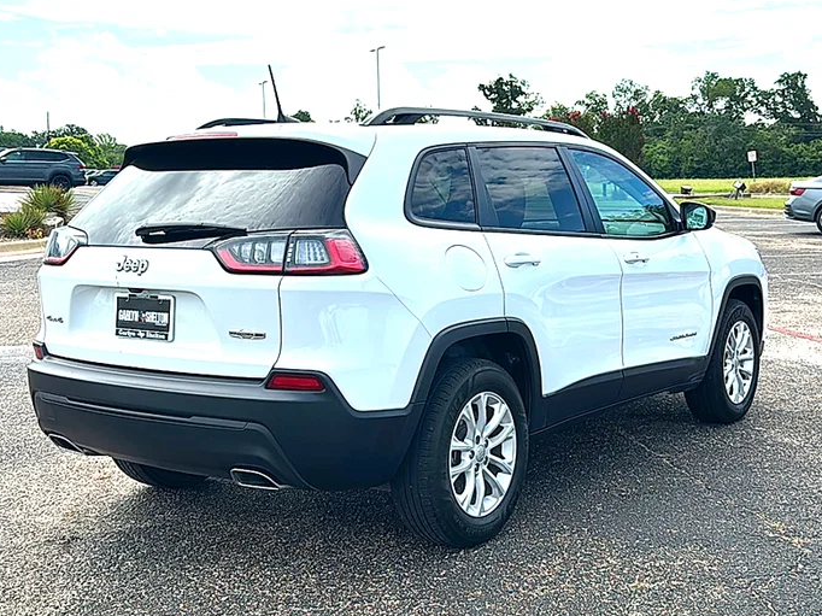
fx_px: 902
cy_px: 308
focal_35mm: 38
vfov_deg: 37.7
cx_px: 405
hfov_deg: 49.0
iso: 80
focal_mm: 6.86
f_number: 1.78
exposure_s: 1/3497
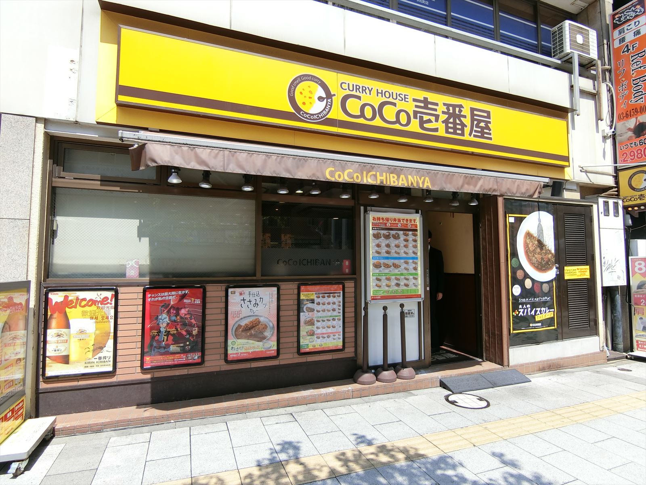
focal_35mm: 19
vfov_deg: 68.7
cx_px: 323
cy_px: 242
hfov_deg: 84.7
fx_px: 355
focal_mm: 4.06
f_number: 2.7
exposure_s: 1/800
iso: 80
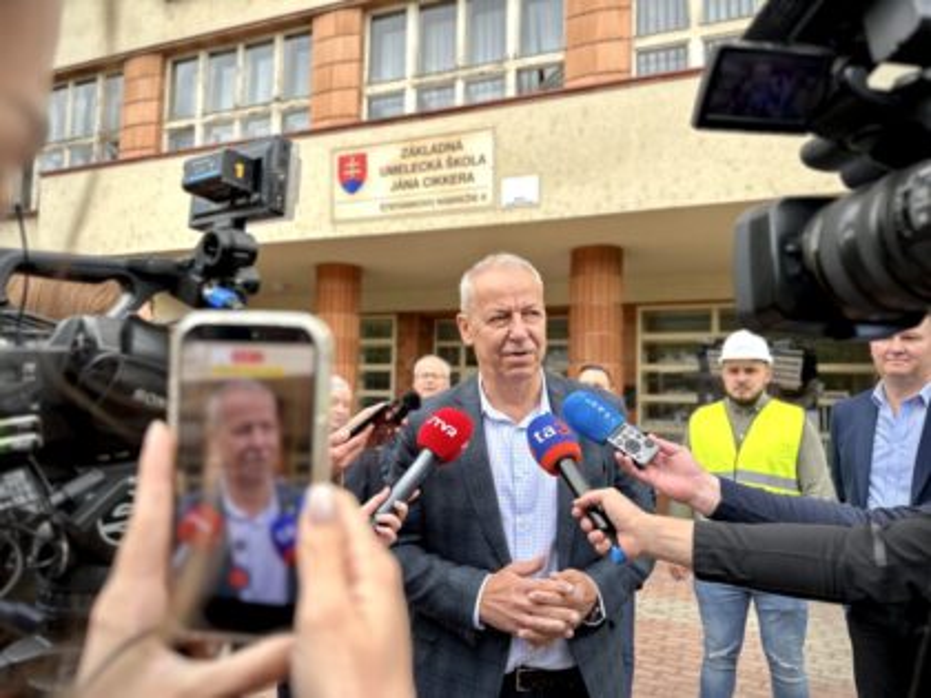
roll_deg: -1.3
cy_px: 349
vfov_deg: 56.8
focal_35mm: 24
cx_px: 466
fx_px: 645
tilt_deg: +5.0
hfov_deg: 71.6
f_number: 1.78
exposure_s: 1/690
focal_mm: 6.86
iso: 80
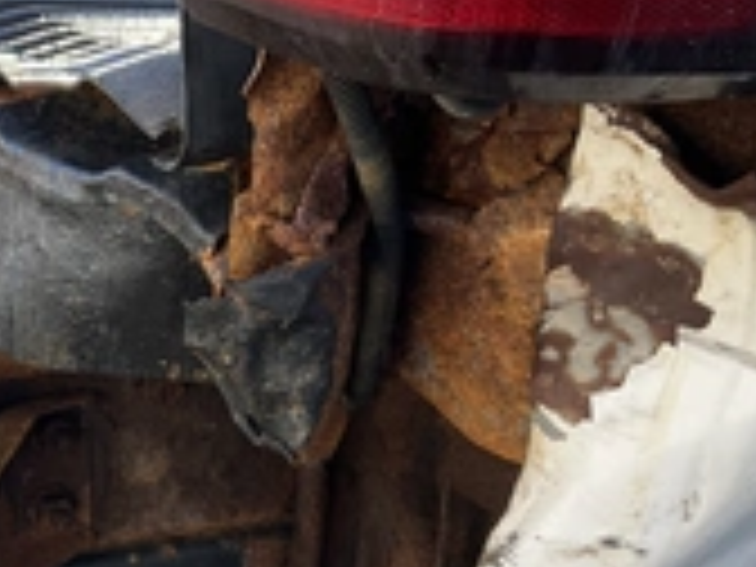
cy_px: 486
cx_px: 22
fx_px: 1507
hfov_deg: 26.8
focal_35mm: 69
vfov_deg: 21.0
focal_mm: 3
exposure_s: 1/294
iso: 25
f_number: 1.8
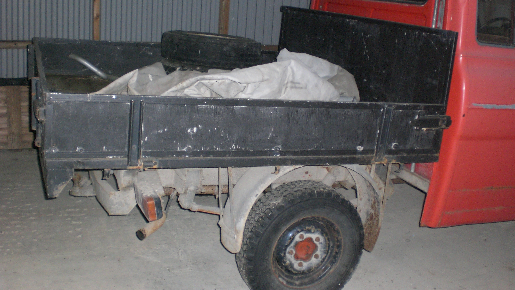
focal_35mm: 42
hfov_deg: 48.4
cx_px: 257
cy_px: 105
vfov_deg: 28.2
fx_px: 574
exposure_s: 1/60
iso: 200
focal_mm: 6.3
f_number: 3.1
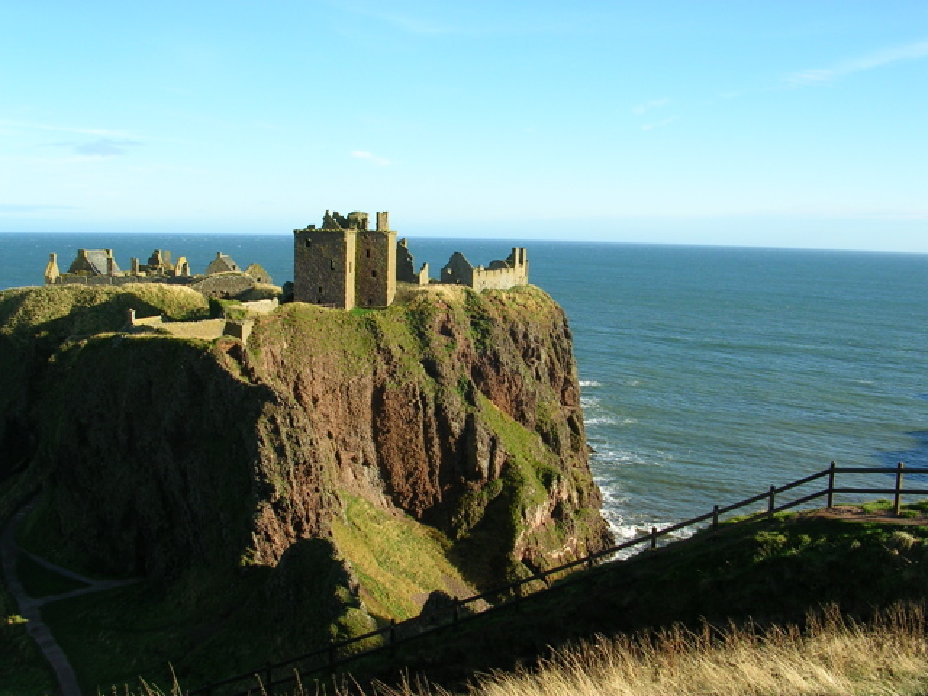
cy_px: 348
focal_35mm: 38
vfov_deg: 37.7
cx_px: 464
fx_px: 1019
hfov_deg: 49.0
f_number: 5.6
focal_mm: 5.8
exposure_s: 1/157
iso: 50
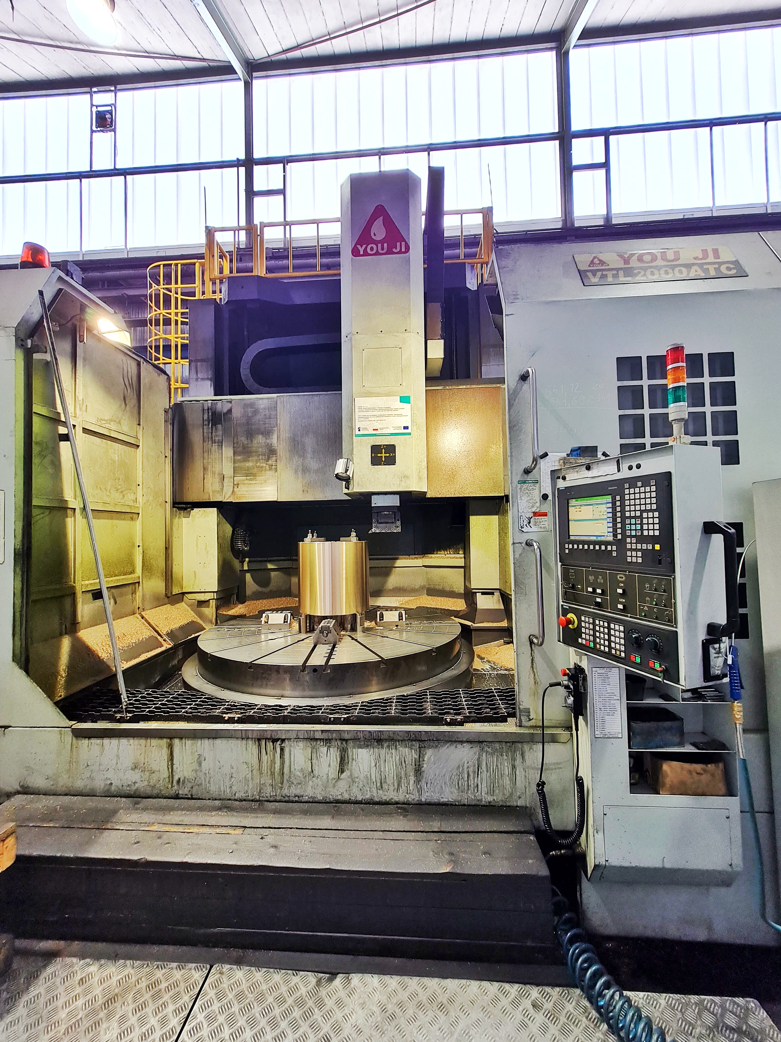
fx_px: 391
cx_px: 390
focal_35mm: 13
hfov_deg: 89.9
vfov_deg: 106.2
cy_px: 521
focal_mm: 1.74
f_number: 2.2
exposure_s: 1/50
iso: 64
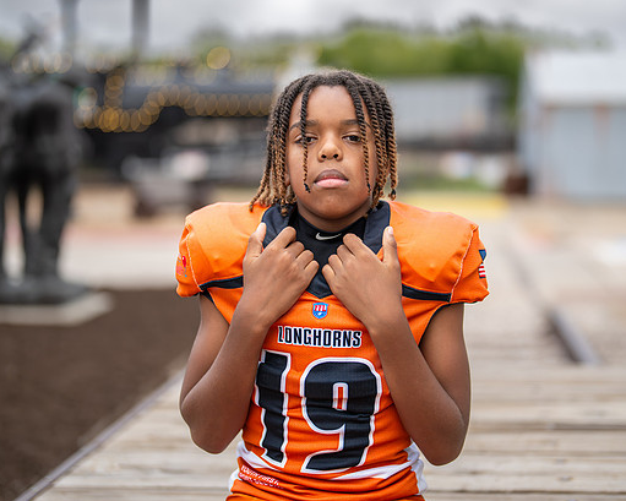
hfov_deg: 30.0
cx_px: 357
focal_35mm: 63
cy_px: 232
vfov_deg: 24.2
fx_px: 1167
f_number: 1.2
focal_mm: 50
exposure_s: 1/800
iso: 320
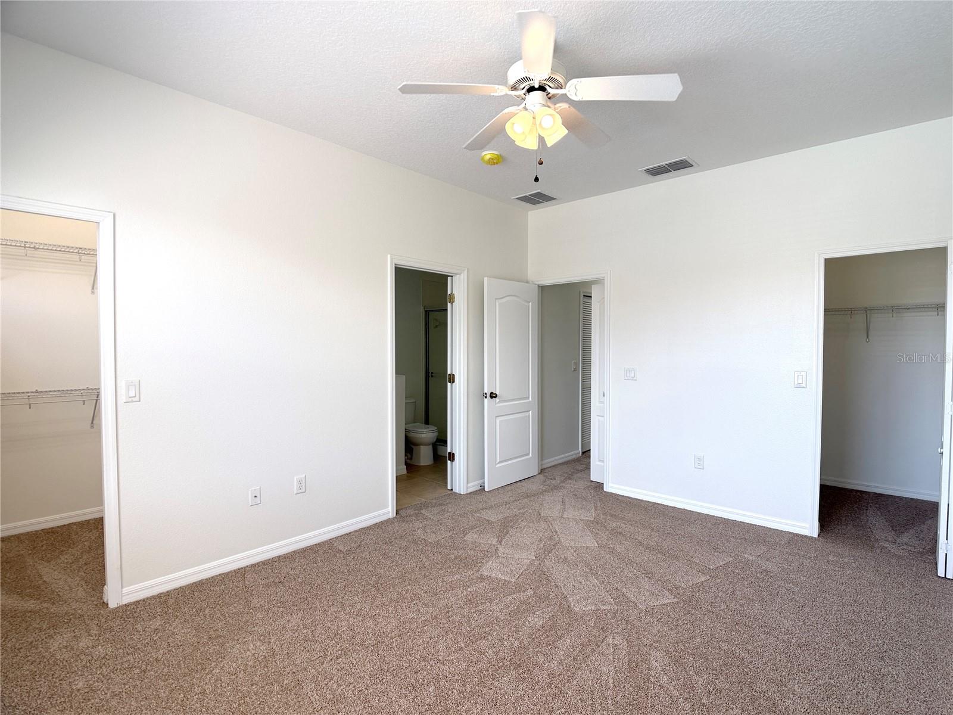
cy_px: 358
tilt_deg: -1.1
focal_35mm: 24
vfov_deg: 56.8
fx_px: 661
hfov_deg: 71.6
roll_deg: -0.2
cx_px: 476
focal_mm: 6.76
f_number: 1.78
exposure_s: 1/443
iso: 100
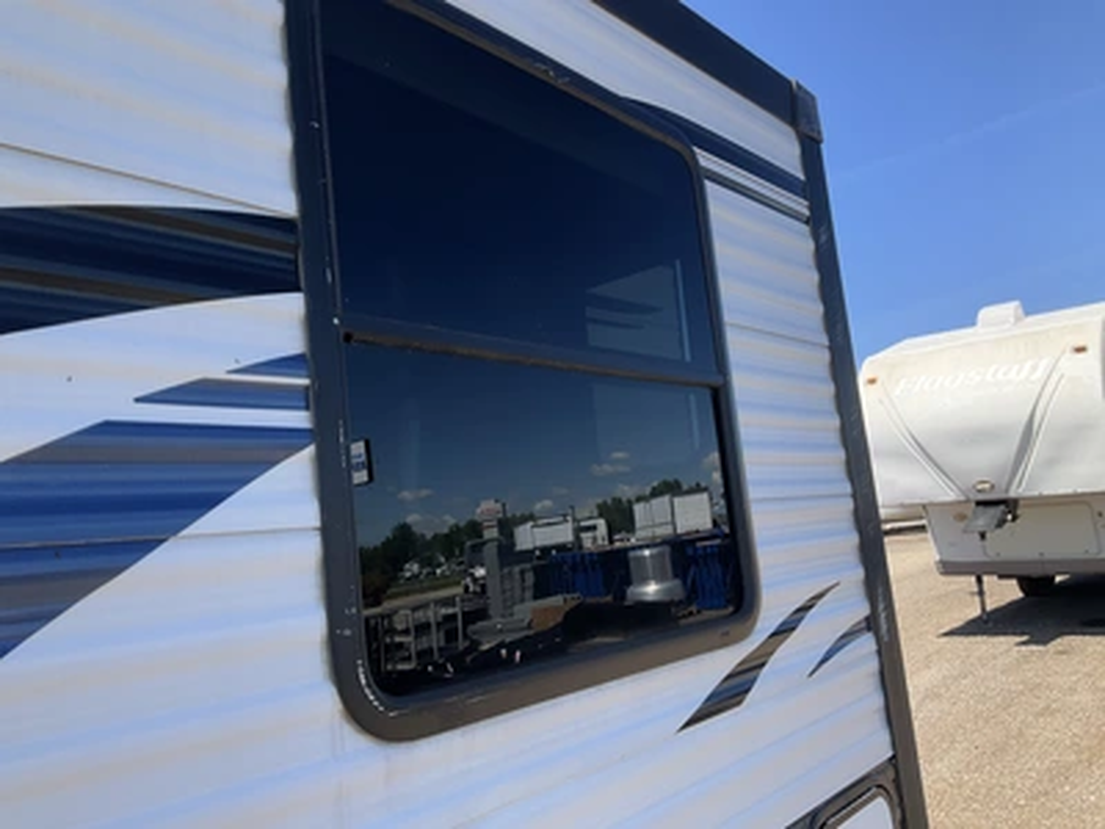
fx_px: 926
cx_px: 552
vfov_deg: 48.2
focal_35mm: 29
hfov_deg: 61.7
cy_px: 414
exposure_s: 1/855
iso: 25
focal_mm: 3
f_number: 1.8
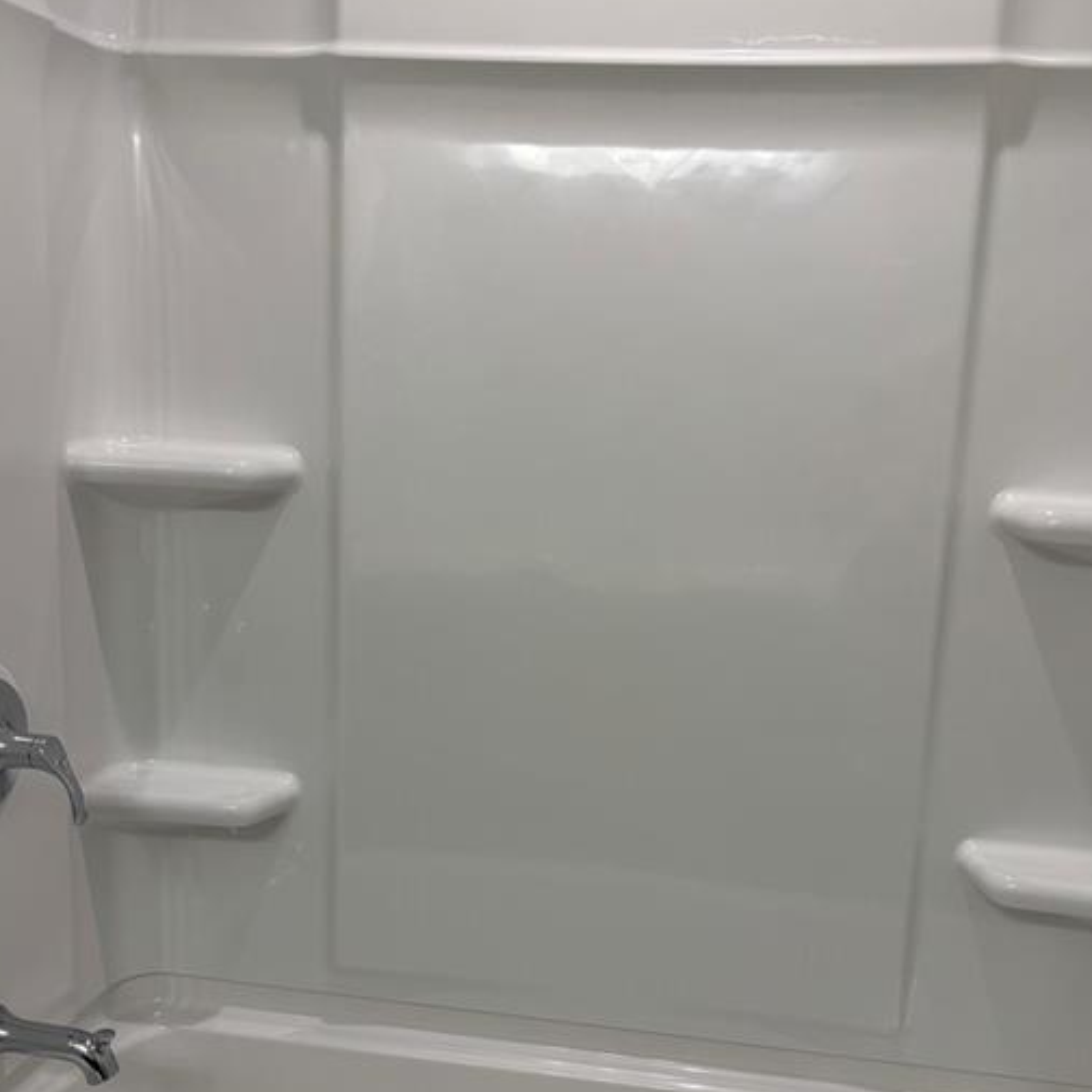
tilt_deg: -10.9
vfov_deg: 47.1
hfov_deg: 47.1
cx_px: 604
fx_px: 1249
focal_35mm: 35
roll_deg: -3.9
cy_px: 633
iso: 64
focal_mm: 5.96
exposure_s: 1/120
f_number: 1.6
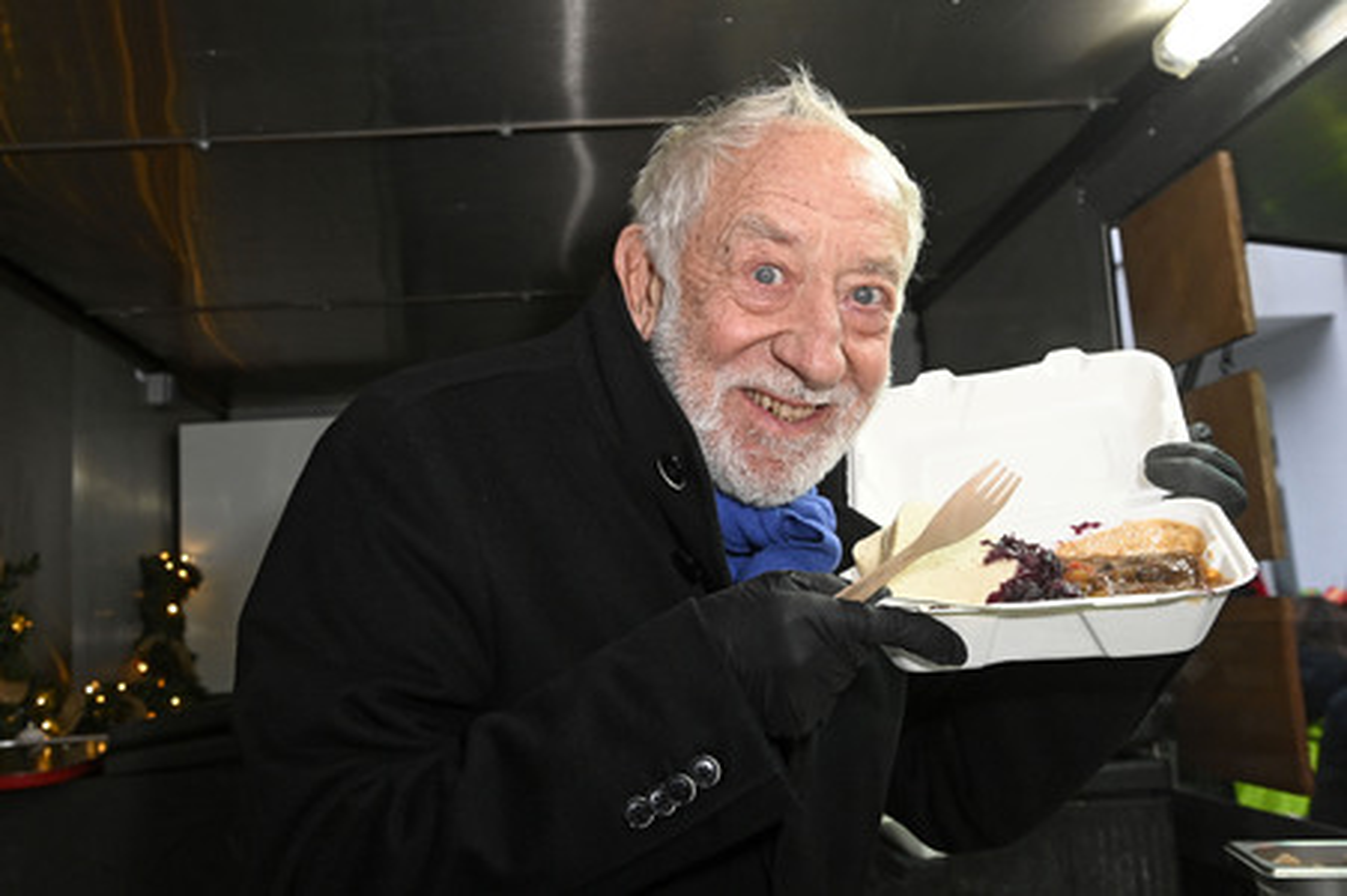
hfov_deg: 55.8
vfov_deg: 38.8
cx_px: 674
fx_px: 1271
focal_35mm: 34
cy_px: 448
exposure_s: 1/125
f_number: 6.3
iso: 3200
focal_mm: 34
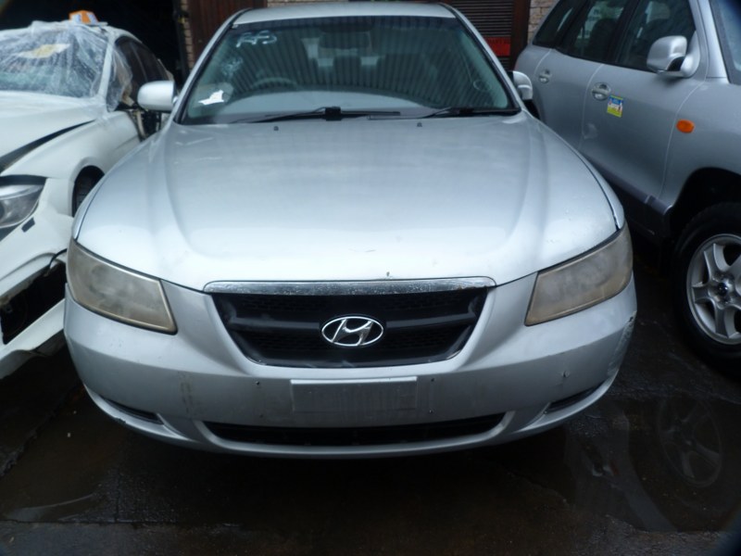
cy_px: 278
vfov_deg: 54.9
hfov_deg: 69.4
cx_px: 370
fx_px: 535
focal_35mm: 25
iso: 80
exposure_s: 1/100
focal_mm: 4.5
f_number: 3.6
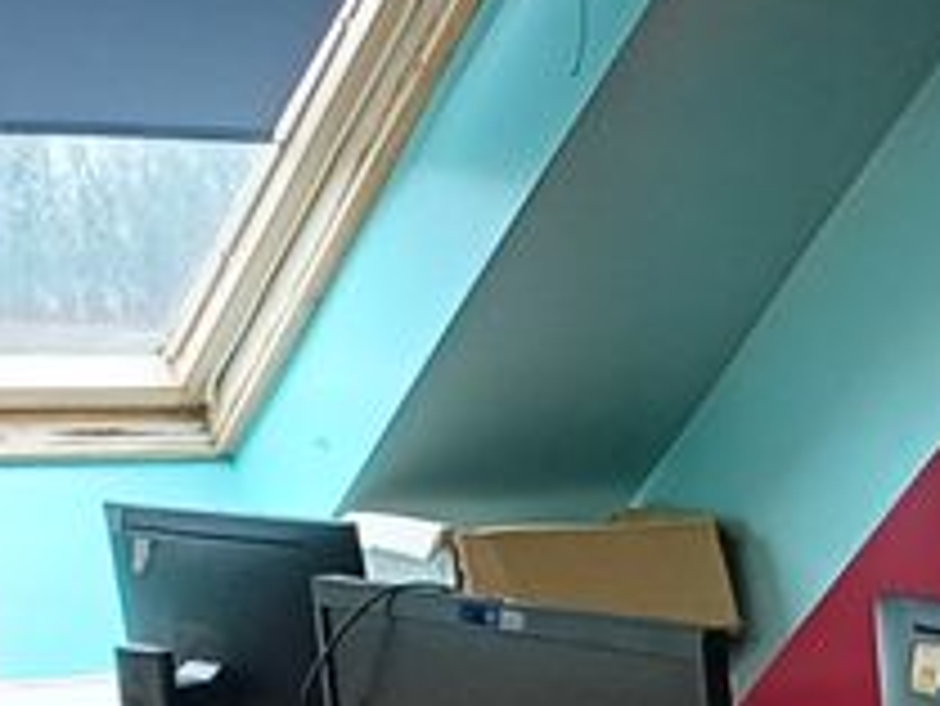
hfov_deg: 13.5
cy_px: 690
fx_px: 3614
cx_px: 1633
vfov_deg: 11.1
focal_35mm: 133
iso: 320
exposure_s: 1/50
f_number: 1.8
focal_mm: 4.65
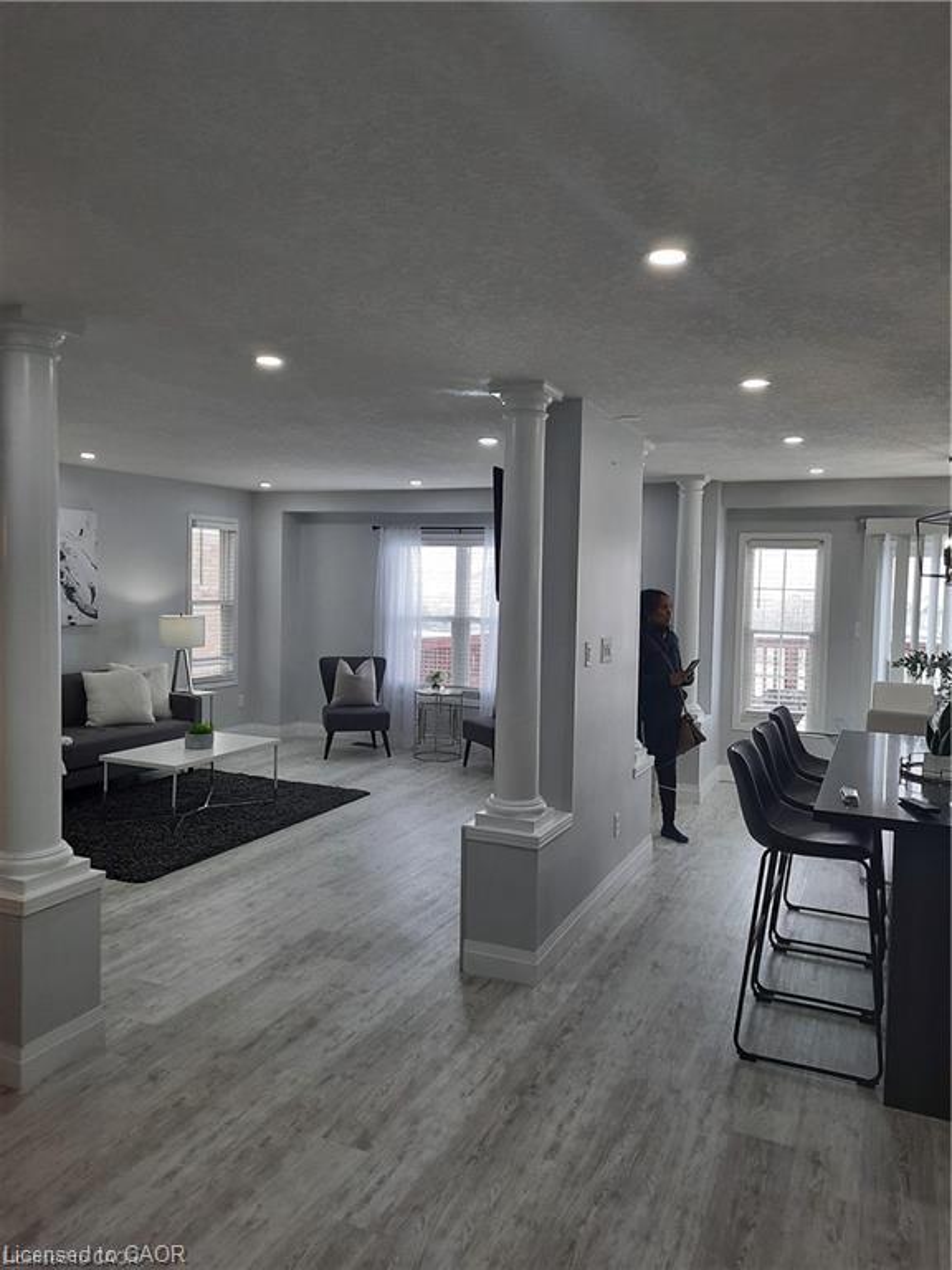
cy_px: 635
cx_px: 476
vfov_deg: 69.4
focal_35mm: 25
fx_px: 917
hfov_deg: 54.9
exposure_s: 1/60
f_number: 2
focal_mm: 4.6
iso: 80
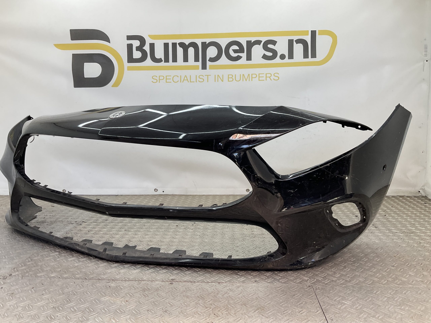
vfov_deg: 48.2
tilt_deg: -6.1
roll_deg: -0.9
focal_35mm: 29
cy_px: 162
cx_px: 216
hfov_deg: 61.7
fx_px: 361
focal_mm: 3
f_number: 1.8
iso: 16
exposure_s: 1/120
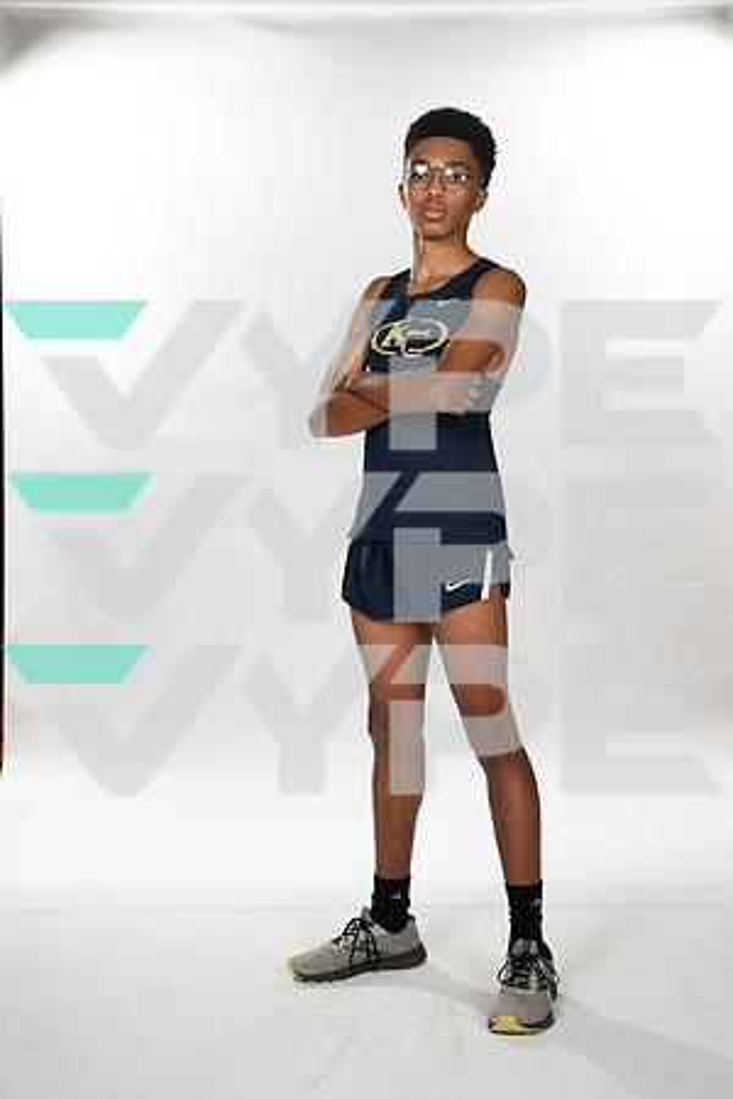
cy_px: 550
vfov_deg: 41.1
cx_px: 366
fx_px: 1466
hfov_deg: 28.1
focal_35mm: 48
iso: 800
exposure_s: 1/320
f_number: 7.1
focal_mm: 48
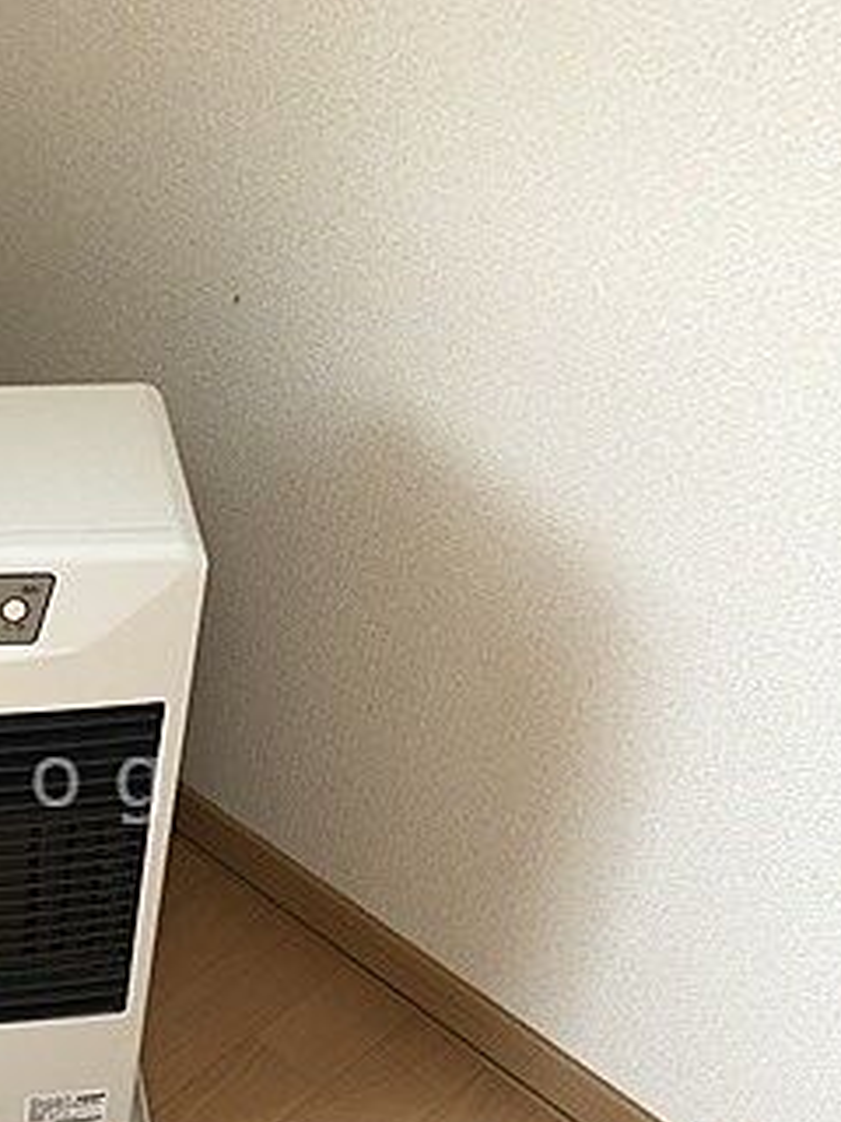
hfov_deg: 24.5
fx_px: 1814
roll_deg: -0.6
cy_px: 782
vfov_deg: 33.9
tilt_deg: -42.6
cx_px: -60
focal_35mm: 56
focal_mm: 3.99
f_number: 1.8
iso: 32
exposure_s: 1/33
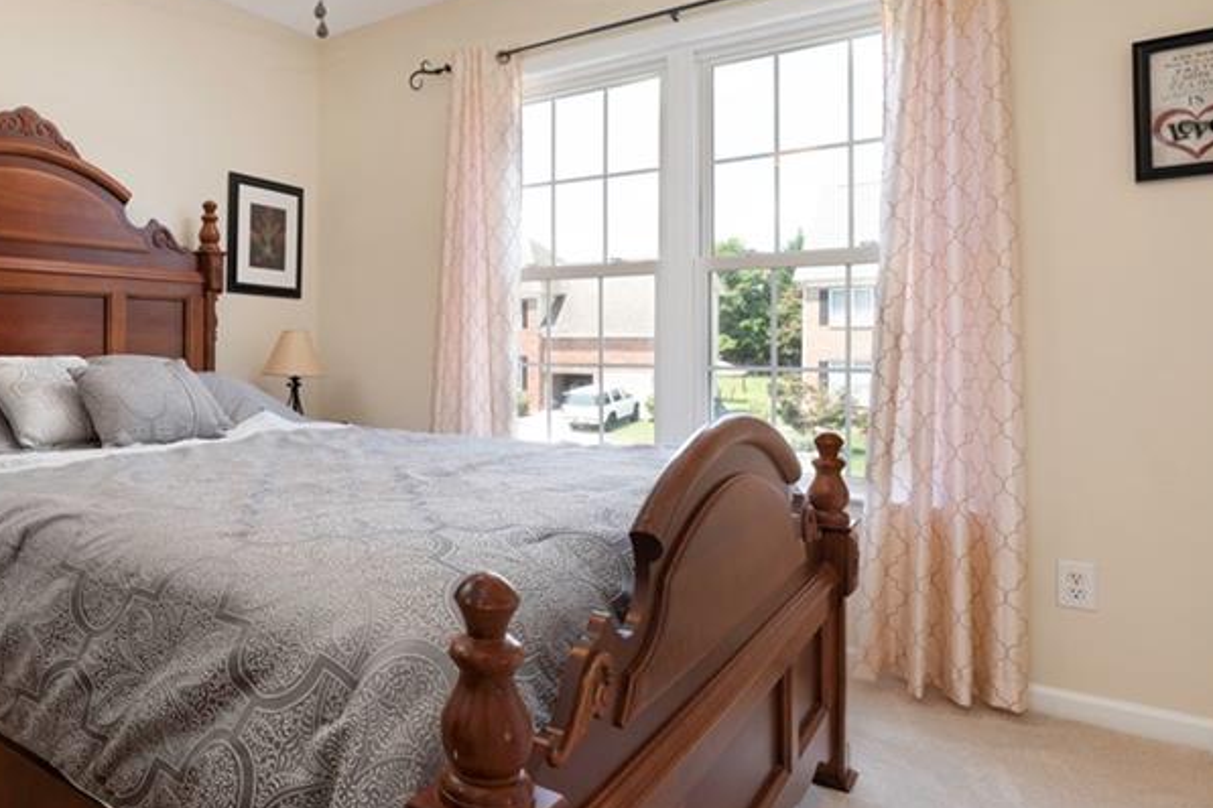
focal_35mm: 24
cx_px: 297
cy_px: 375
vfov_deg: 53.1
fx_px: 809
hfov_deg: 68.7
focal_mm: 14
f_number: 5.6
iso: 320
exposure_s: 1/15
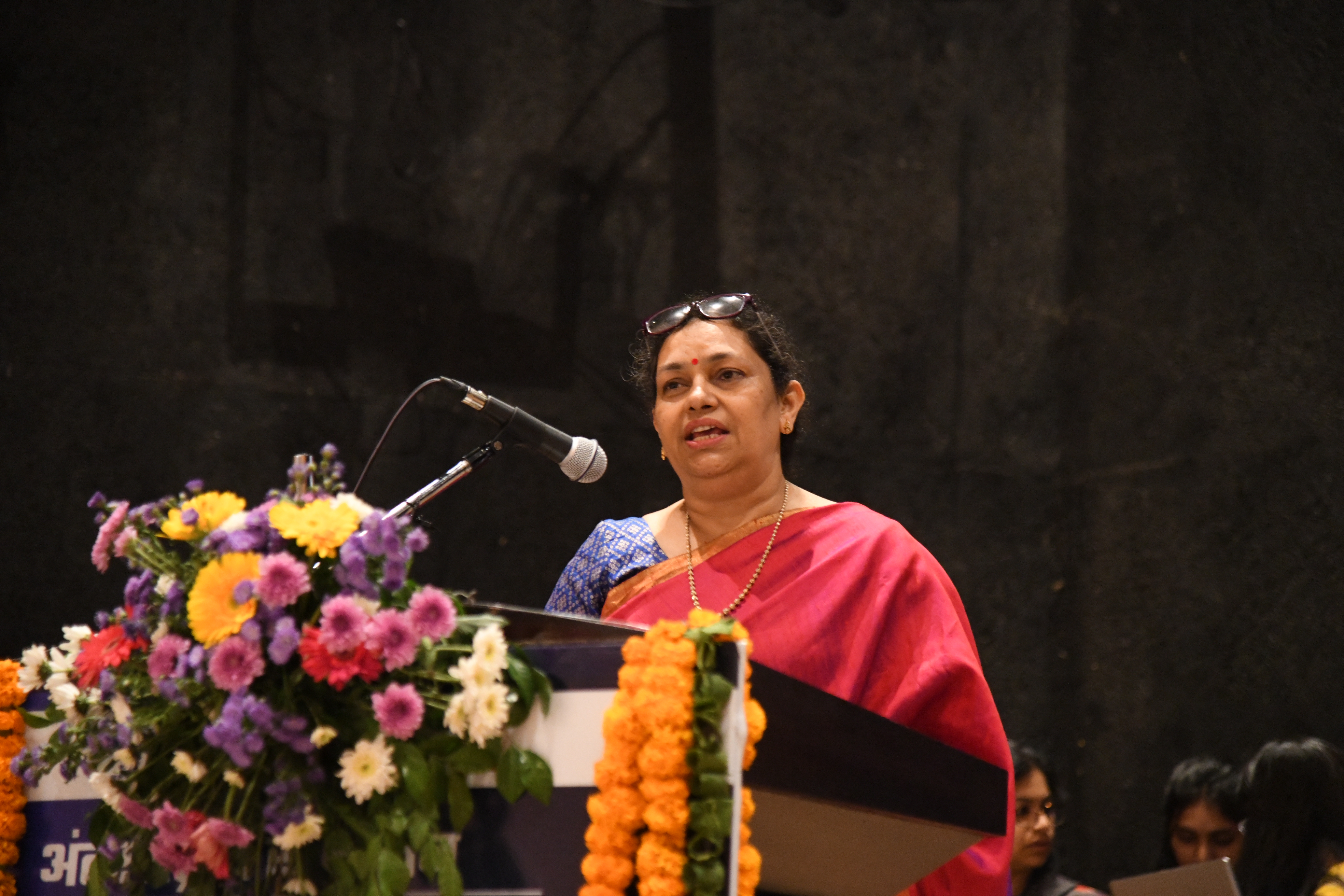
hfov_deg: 17.1
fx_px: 4480
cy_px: 448
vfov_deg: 11.4
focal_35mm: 120
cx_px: 672
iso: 8000
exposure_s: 1/125
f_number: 4
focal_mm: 120
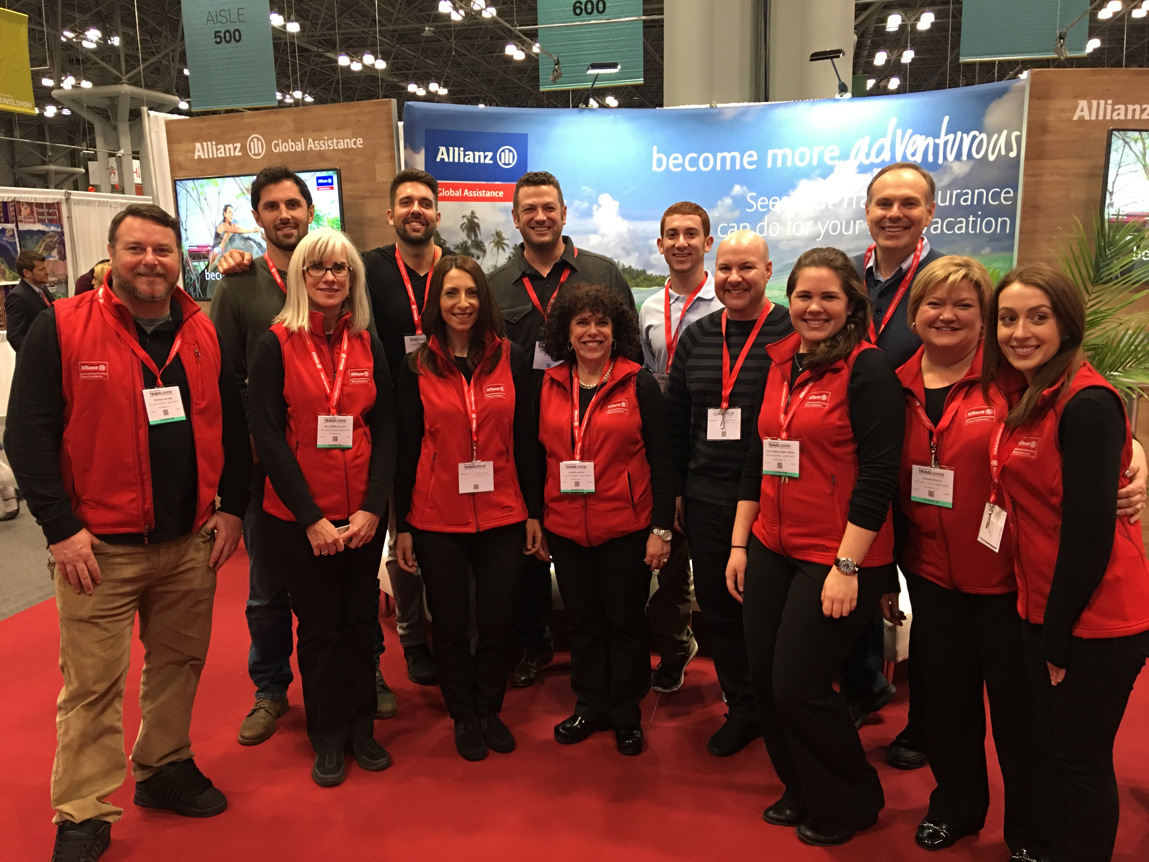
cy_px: 431
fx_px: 963
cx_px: 574
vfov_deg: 48.2
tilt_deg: -8.4
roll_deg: +0.9
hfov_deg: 61.7
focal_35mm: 29
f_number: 2.2
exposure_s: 1/15
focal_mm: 4.15
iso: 80
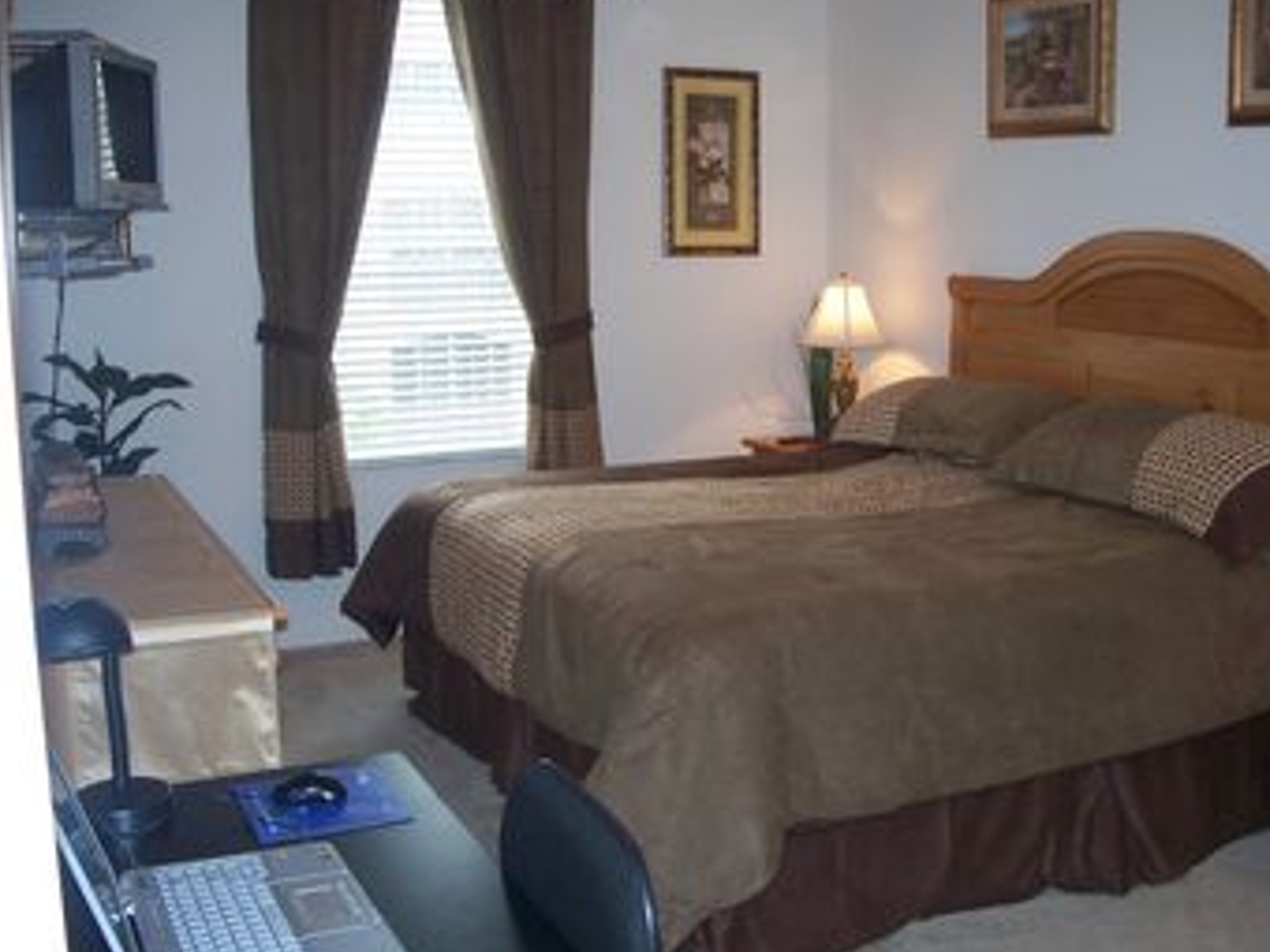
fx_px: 1468
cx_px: 676
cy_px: 489
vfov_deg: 36.0
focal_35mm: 40
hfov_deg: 46.8
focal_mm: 7.8
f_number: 2.8
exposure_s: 1/60
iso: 200
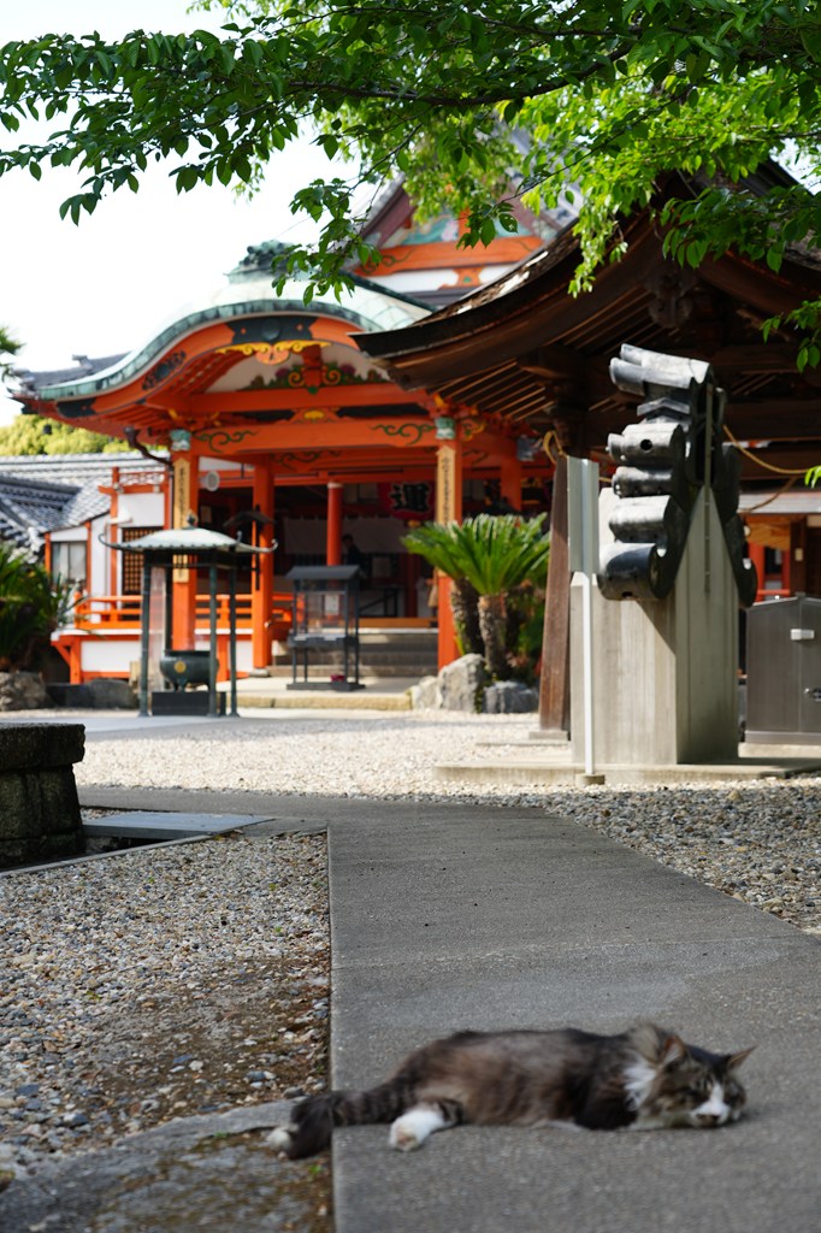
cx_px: 410
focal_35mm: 60
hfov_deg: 22.6
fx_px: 2054
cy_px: 616
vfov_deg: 33.4
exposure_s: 1/200
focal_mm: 60
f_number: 4.5
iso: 100
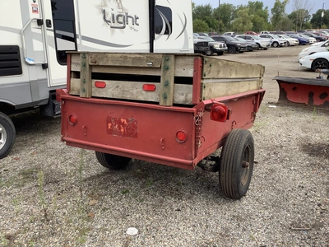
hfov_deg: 58.4
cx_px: 164
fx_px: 295
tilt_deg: -17.4
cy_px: 124
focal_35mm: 31
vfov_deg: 45.4
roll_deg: +0.0
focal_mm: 3.3
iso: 25
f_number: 2.4
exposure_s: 1/120
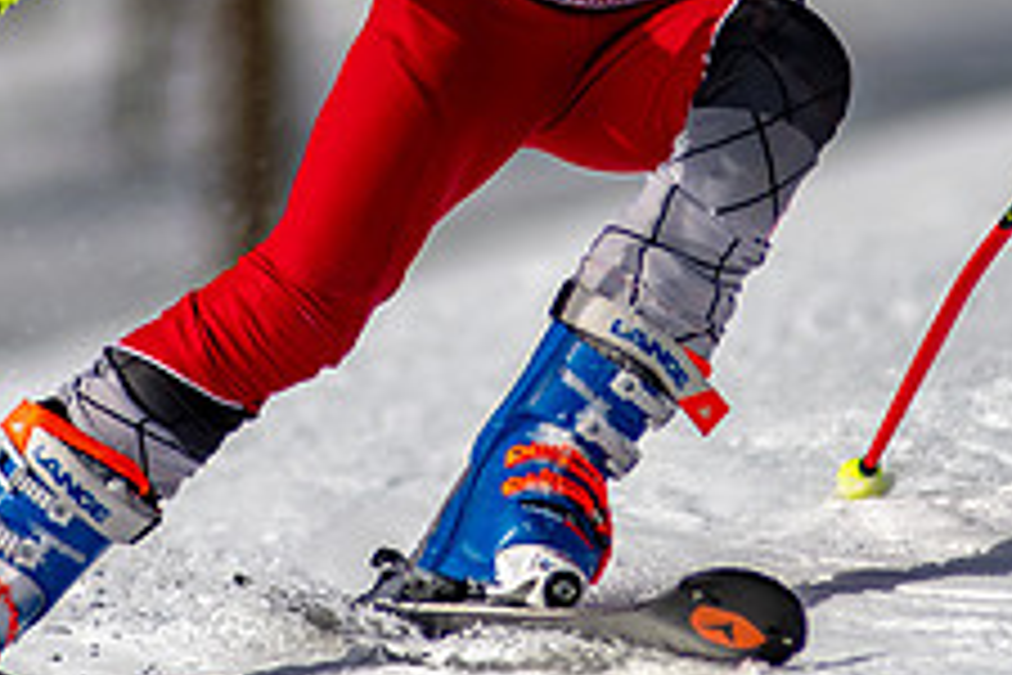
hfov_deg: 1.8
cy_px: -128
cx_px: 432
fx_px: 32634
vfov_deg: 1.2
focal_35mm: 1161
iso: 100
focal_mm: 300
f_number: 2.8
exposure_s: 1/8000
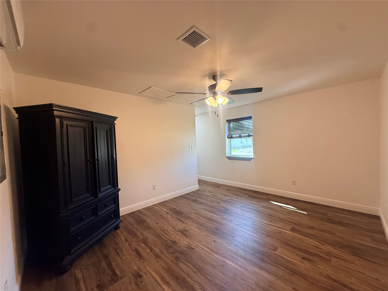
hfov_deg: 102.1
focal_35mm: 14
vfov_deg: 85.7
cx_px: 194
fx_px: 157
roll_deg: +1.7
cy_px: 146
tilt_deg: -1.4
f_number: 2.2
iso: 200
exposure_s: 1/120
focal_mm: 2.22
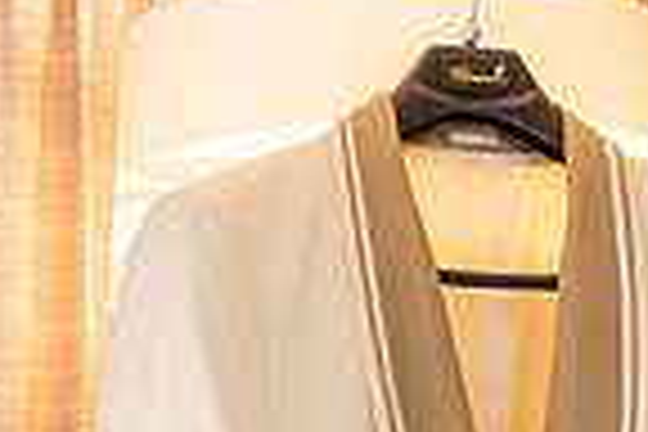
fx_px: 2862
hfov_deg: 12.9
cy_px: 641
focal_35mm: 159
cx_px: 277
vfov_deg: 8.4
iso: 500
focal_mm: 35
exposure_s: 1/250
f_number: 3.5
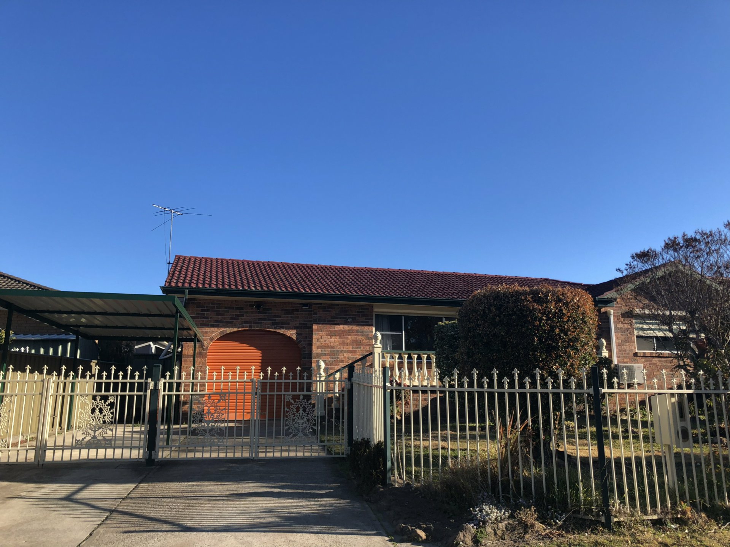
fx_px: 590
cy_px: 274
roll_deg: +1.4
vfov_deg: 49.7
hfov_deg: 63.4
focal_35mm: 28
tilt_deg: +12.8
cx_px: 365
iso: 20
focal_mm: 3.99
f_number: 1.8
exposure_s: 1/1066
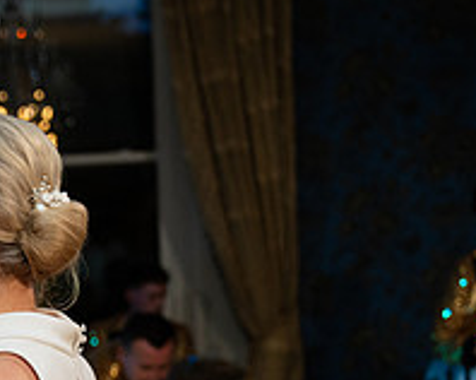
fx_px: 1703
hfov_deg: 15.5
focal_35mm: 121
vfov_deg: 12.5
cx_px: -41
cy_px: 427
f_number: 2.8
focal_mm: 44
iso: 1250
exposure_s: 1/160
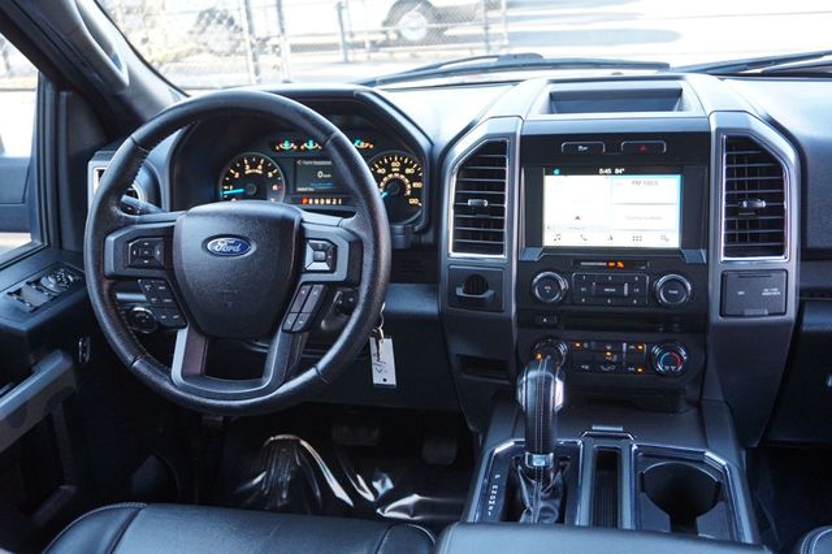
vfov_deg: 35.5
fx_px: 866
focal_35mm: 38
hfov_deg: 51.3
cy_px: 277
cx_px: 416
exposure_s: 1/60
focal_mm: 25
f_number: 4.5
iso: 500
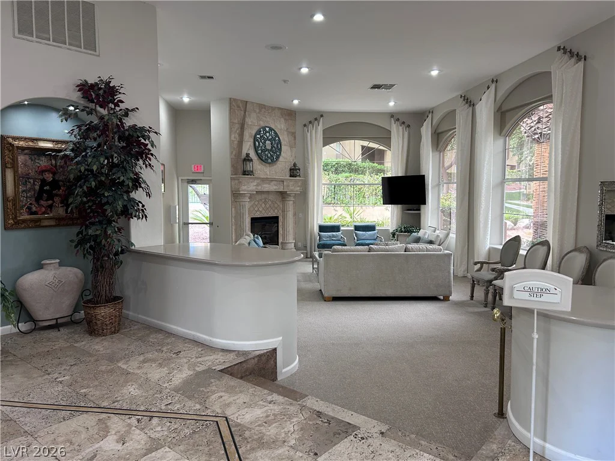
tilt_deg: -4.5
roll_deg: +0.7
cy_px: 230
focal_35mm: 26
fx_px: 462
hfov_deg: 67.3
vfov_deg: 53.1
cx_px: 308
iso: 80
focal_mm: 5.7
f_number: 1.5
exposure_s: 1/60
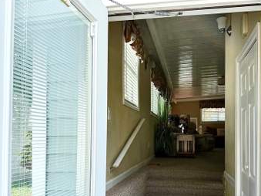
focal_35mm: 34
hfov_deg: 53.9
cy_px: 134
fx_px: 256
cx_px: 143
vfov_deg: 41.1
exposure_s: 1/1585
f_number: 1.78
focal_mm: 6.76
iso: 80
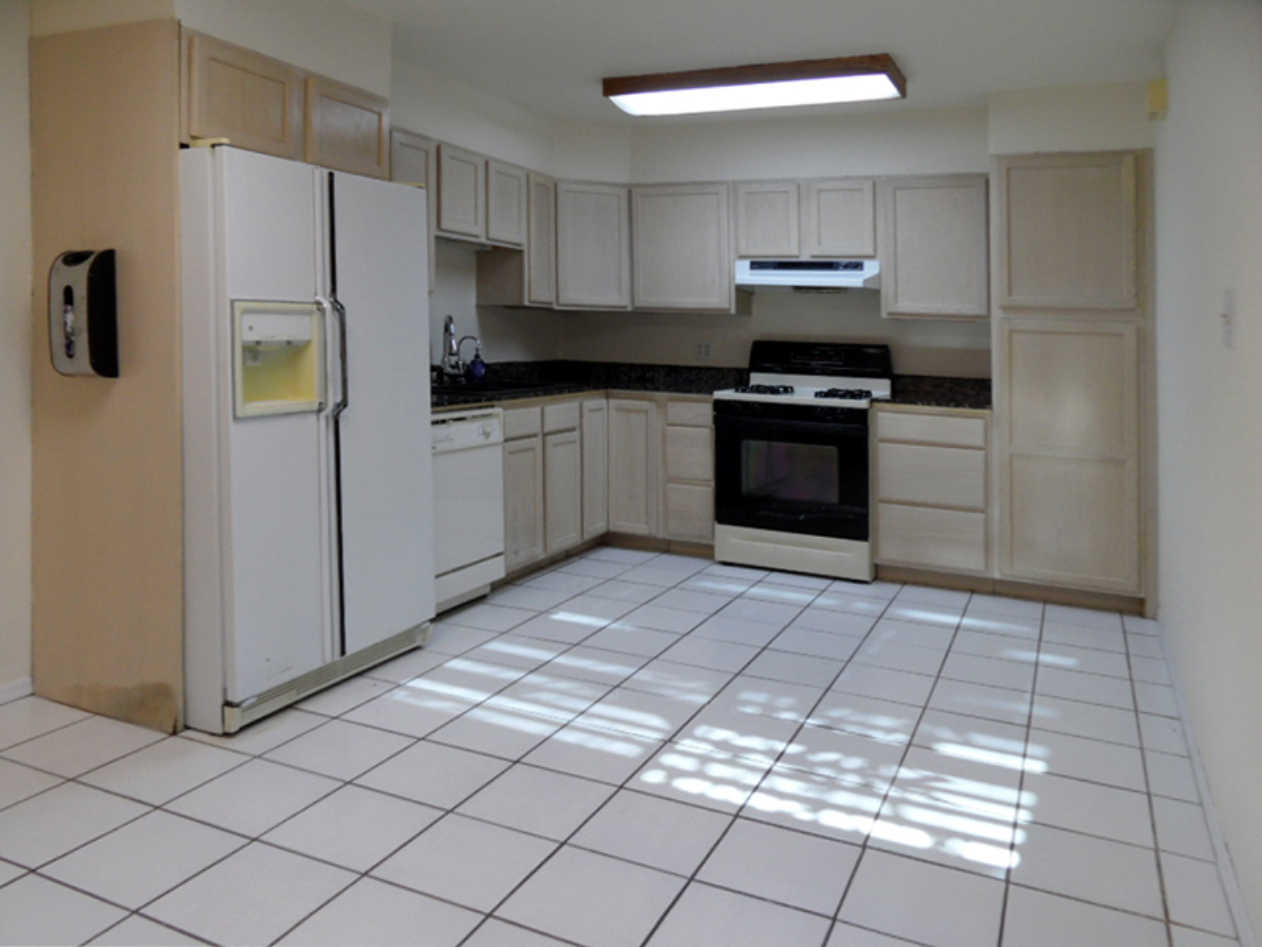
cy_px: 474
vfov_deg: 56.8
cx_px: 631
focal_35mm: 24
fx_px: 875
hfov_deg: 71.6
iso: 120
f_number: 3.2
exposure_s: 1/30
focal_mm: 3.9
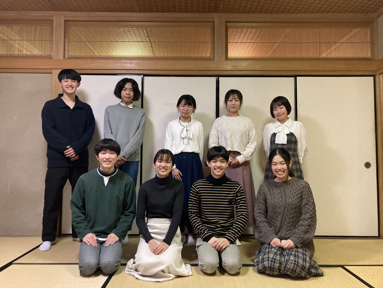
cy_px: 144
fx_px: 310
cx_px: 192
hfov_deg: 63.4
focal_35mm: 28
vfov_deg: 49.7
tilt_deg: +3.4
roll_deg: -1.2
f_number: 1.8
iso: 400
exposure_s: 1/25
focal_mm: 3.99
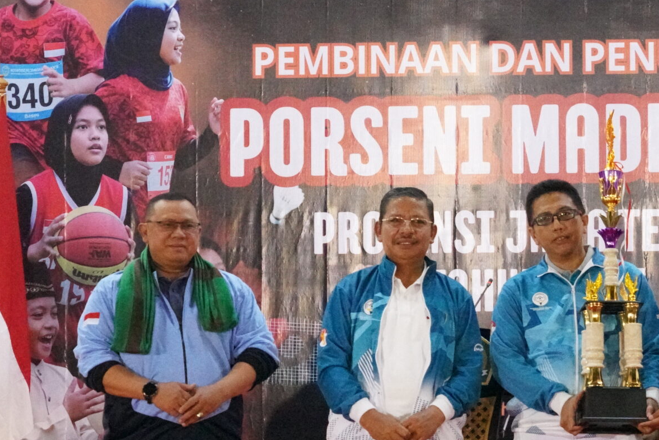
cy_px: 256
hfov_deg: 14.9
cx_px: 499
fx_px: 2508
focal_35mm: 137
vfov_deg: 10.0
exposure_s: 1/250
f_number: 7.1
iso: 25600
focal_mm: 63
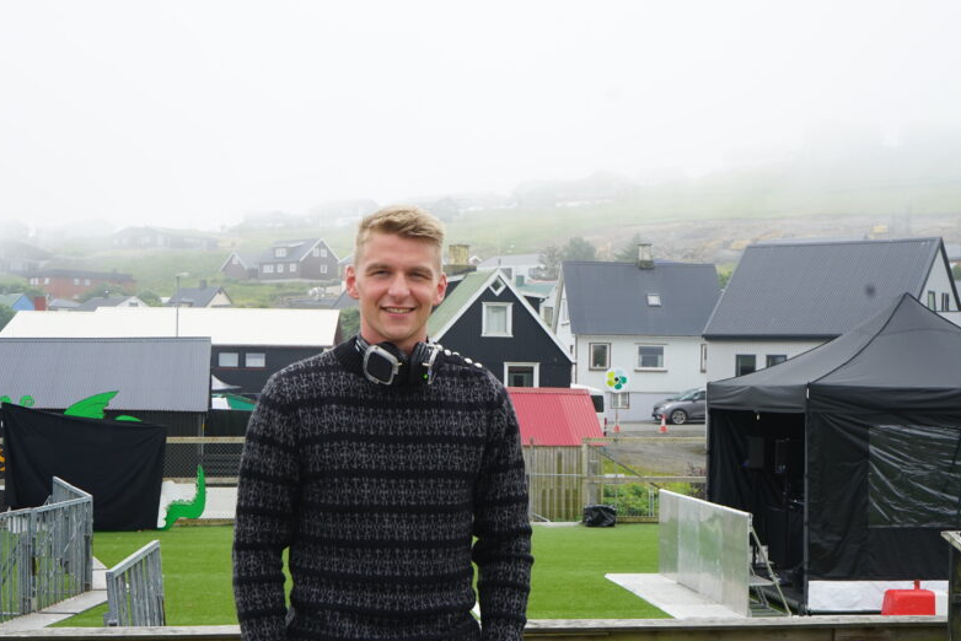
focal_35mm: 55
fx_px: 1469
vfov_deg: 24.6
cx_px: 477
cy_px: 381
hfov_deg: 36.2
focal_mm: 42
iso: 100
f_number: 11
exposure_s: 1/80
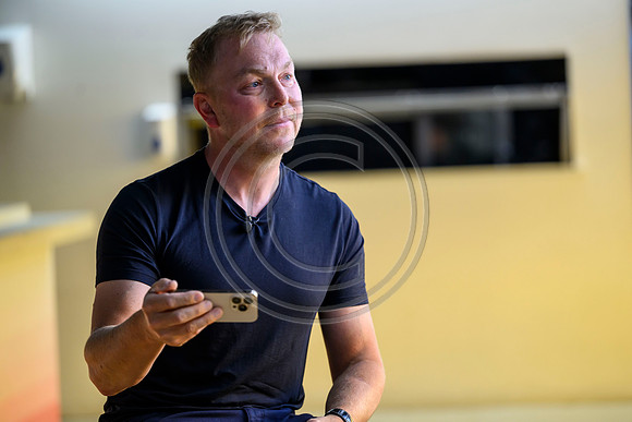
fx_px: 2370
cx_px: 316
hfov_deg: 15.2
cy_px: 211
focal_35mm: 135
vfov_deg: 10.2
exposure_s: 1/250
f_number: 2.8
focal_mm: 135
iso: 1250
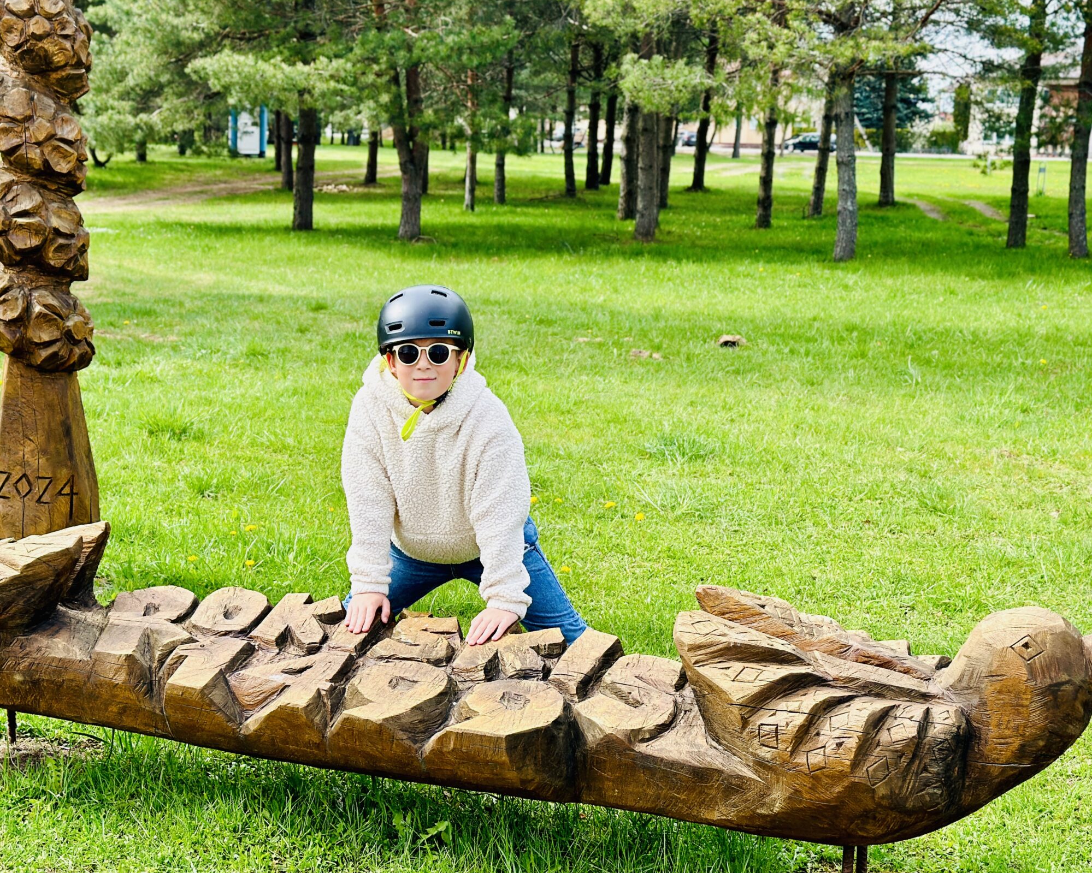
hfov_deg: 31.4
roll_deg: -1.8
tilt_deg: -8.2
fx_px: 1939
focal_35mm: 60
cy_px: 409
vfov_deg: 25.4
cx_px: 437
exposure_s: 1/1433
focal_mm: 6.86
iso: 80
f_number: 1.78
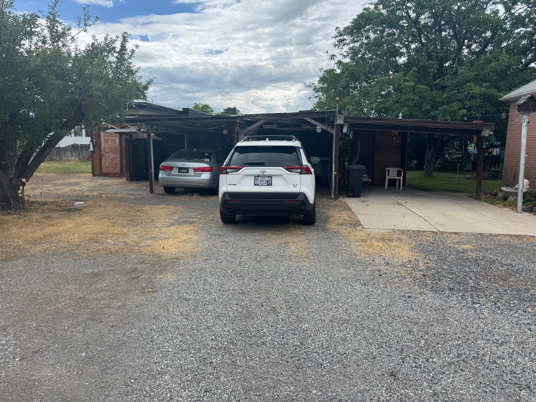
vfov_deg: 56.8
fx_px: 372
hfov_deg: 71.6
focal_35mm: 24
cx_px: 268
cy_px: 201
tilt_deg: -8.2
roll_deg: -1.4
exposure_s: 1/2959
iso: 80
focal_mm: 6.76
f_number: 1.78
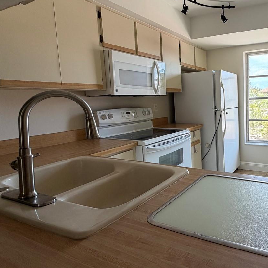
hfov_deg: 58.8
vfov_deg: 64.8
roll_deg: +2.4
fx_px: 210
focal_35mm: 24
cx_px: 223
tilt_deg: -5.8
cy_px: 119
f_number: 2.2
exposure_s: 1/121
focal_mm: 2.22
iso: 125
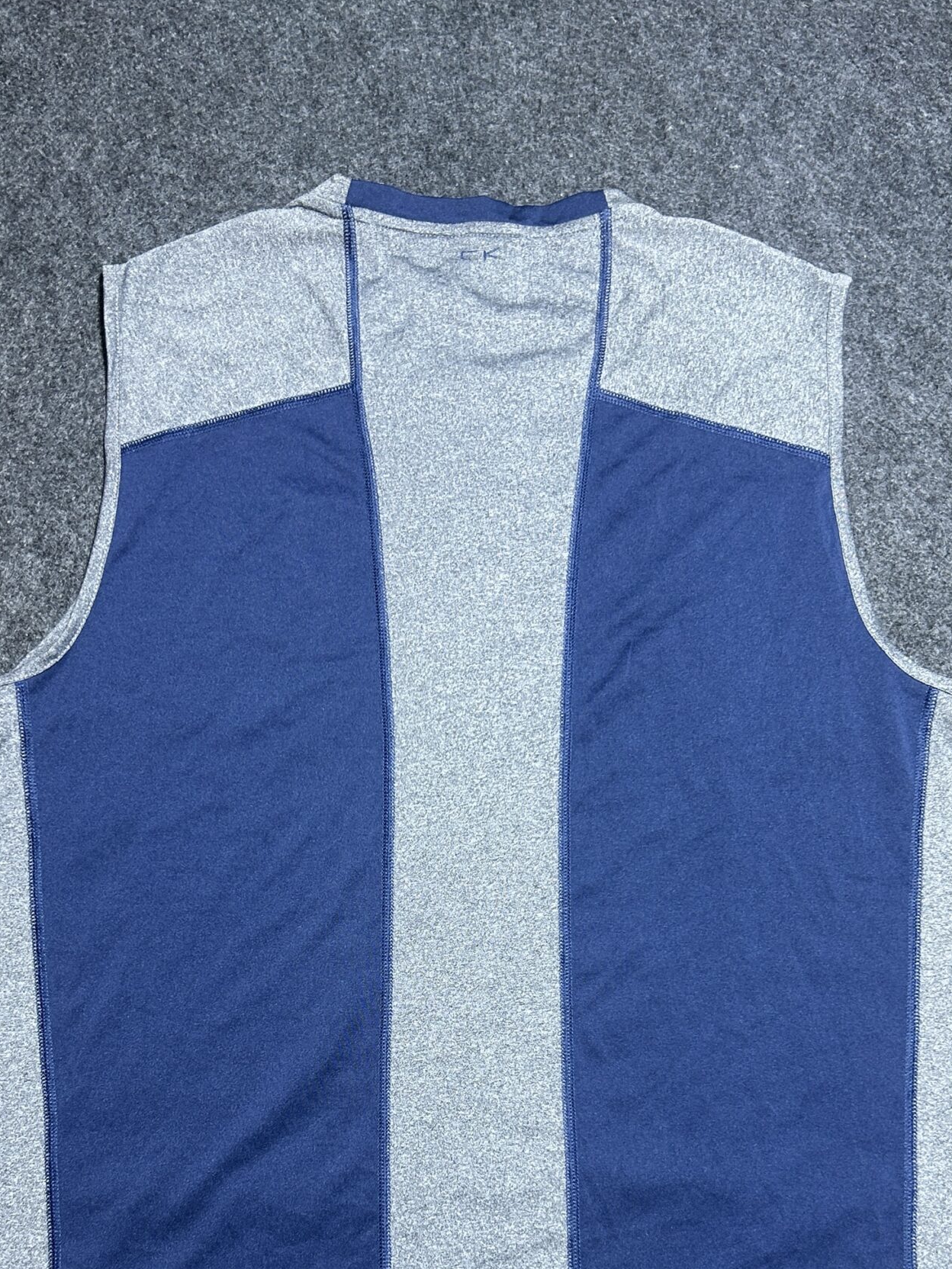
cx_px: 436
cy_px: 947
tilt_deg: -51.6
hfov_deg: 35.9
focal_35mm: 40
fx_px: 1467
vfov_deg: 45.2
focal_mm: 5.7
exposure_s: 1/50
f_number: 1.5
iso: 125
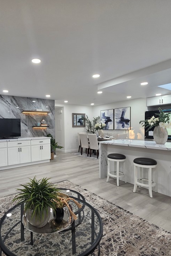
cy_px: 132
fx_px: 135
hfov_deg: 63.3
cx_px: 61
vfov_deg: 86.9
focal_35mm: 19
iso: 200
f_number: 1.9
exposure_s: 1/120
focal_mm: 2.2
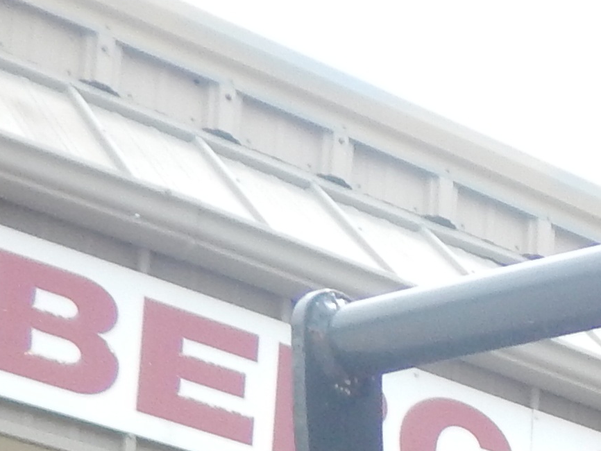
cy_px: 1166
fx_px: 2032
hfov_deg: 13.8
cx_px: 1258
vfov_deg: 10.5
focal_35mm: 117
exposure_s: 1/640
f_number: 3
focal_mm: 4
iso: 125
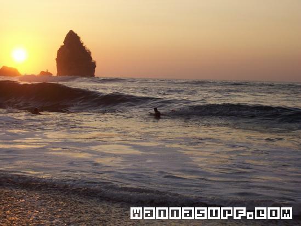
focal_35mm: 82
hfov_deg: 23.8
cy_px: 113
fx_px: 713
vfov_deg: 18.0
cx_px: 150
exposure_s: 1/482
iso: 80
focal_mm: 13.5
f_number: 4
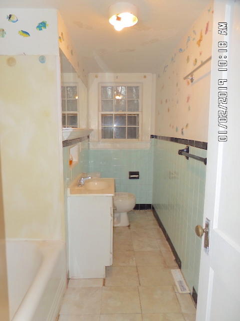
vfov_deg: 71.6
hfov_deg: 56.8
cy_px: 160
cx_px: 120
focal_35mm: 24
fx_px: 222
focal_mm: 4
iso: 100
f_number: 3.2
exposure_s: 1/30
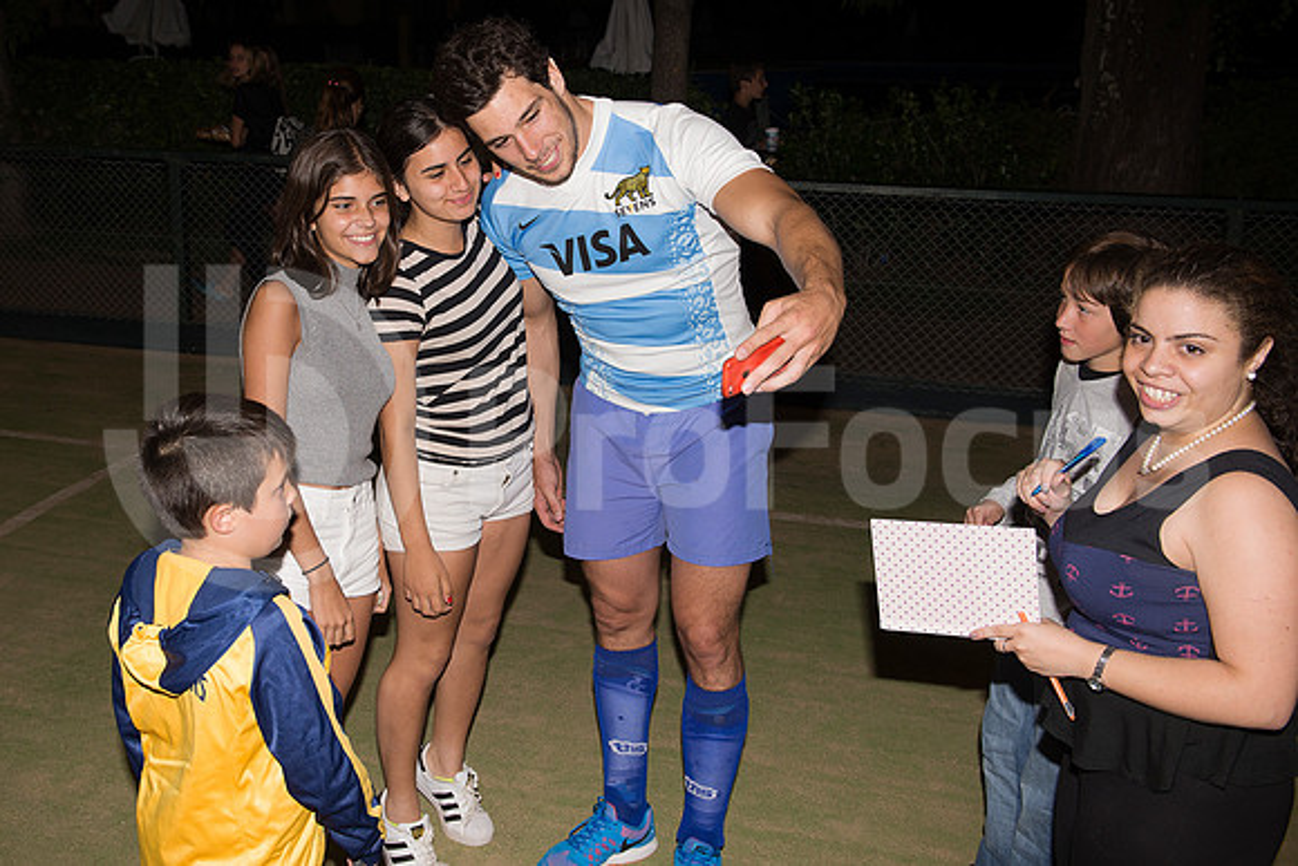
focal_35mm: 32
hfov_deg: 58.7
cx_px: 649
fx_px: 1154
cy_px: 433
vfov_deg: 41.1
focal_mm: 32
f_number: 5.6
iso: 400
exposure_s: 1/200
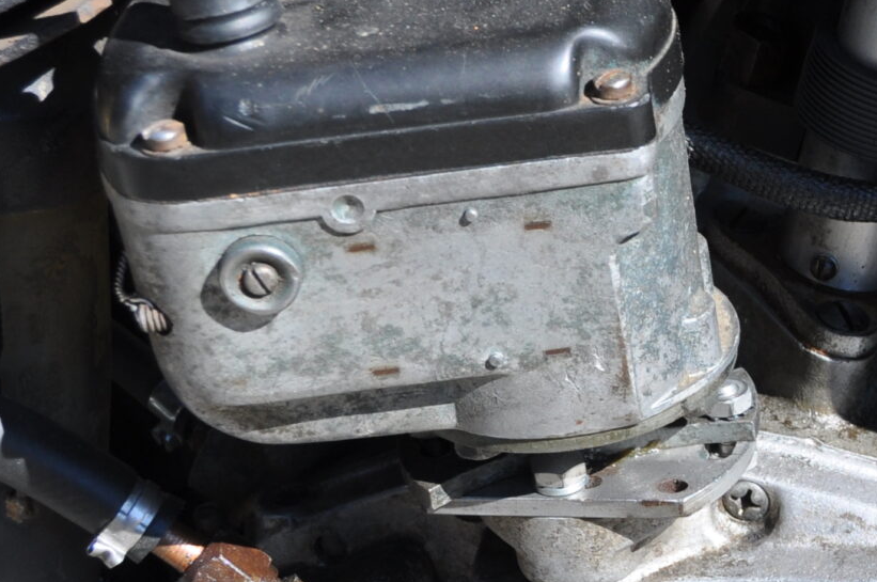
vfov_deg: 10.4
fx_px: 3187
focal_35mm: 131
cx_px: 1157
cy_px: 425
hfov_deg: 14.9
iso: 200
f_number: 5.6
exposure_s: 1/500
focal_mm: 28
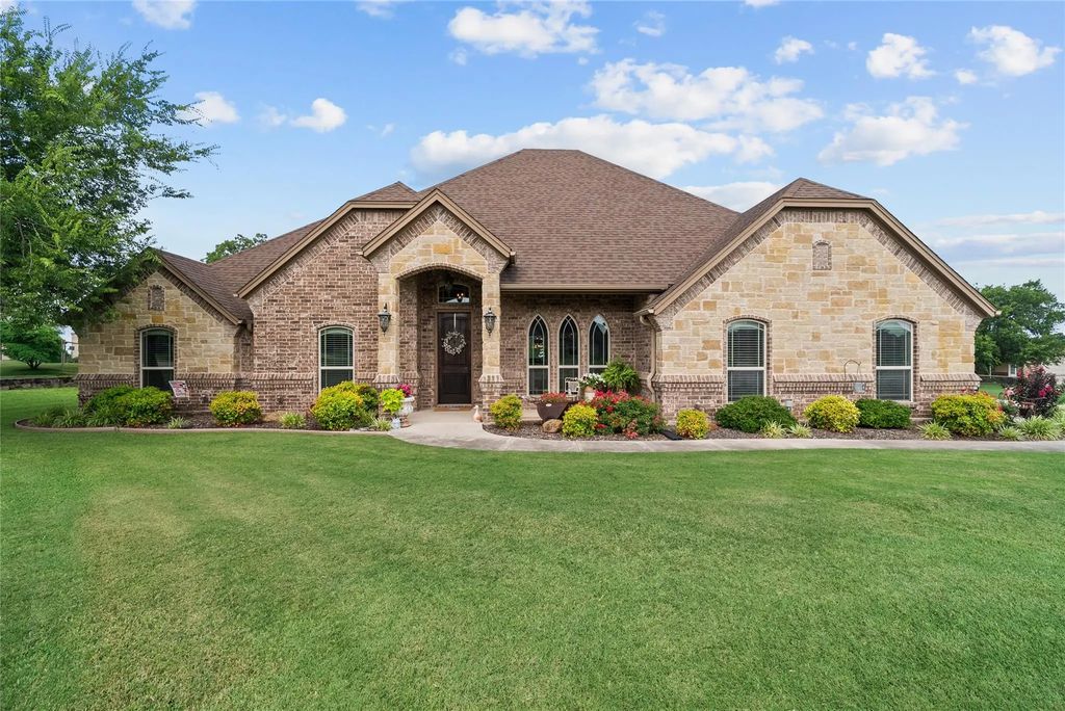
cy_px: 356
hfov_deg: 96.7
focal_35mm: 16
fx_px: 474
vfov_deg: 73.8
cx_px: 532
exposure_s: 1/200
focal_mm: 16
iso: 640
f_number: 8
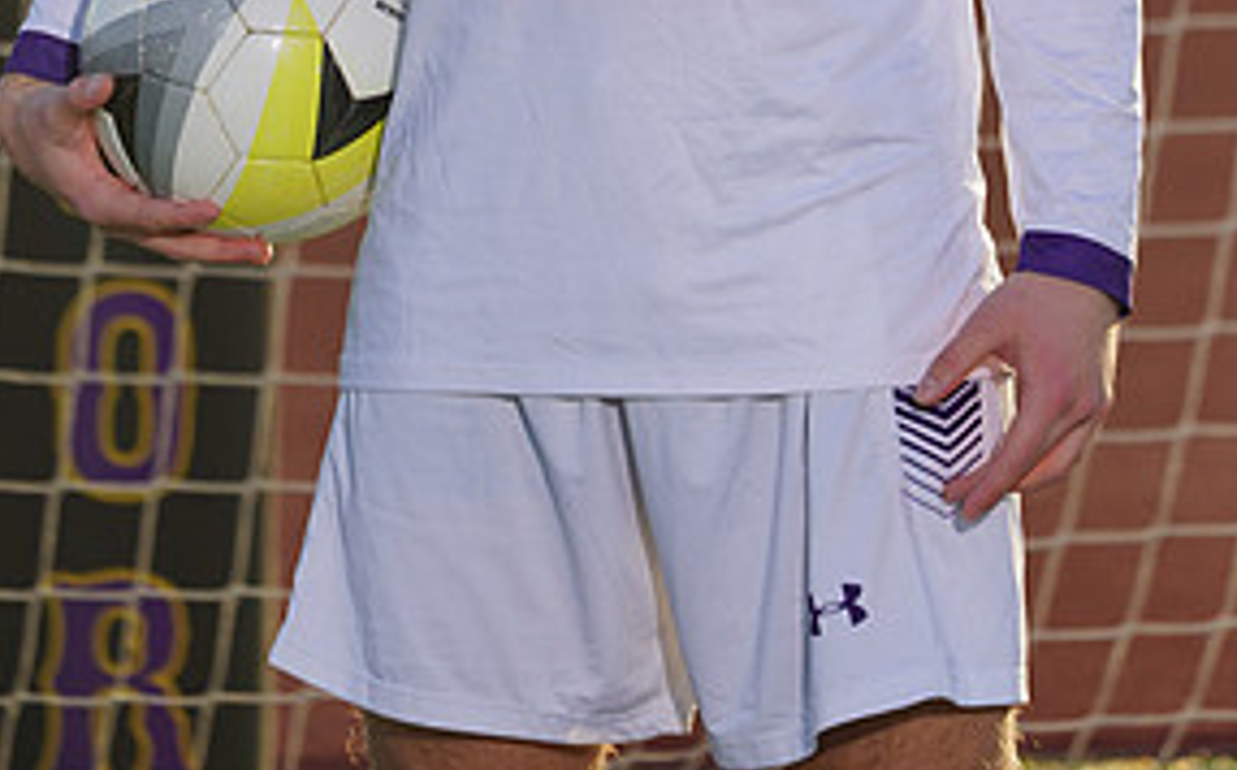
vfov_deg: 1.8
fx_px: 24749
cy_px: -459
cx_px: 629
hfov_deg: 2.9
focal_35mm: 735
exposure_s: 1/200
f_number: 9
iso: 100
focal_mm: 355
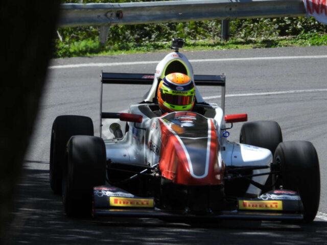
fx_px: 3779
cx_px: 164
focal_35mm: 400
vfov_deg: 3.7
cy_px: 122
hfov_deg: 5.0
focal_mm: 71.9
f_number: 5
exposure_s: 1/500
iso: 100
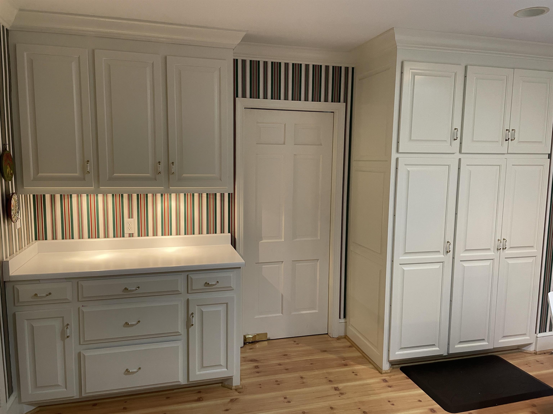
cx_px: 276
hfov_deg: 67.3
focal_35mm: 26
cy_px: 207
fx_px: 415
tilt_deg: -7.2
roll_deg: -0.8
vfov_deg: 53.1
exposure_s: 1/60
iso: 200
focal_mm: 4.2
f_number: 1.6
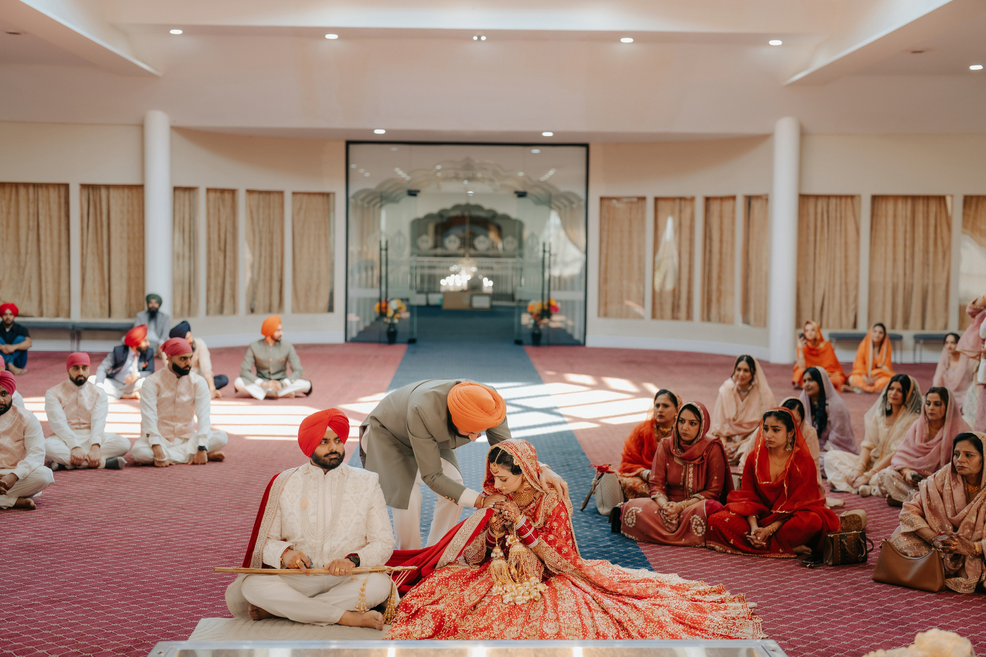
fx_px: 1369
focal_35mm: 50
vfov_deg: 27.0
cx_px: 493
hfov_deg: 39.6
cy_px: 328
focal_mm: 50
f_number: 2
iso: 640
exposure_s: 1/200
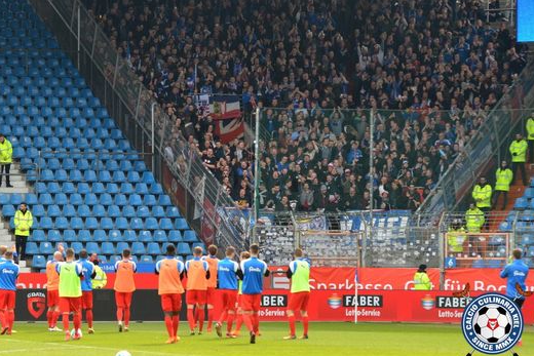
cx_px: 256
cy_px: 177
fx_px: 2560
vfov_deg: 8.0
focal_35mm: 173
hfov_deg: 11.9
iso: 320
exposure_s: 1/1000
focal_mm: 105
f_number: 3.5
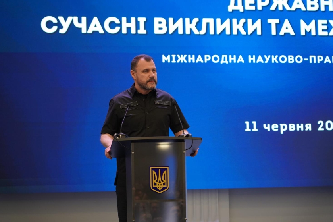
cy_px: 109
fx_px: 740
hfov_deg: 25.4
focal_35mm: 80
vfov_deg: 17.1
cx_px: 170
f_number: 4
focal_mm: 78
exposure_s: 1/160
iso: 2000
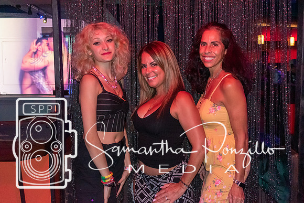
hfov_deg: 46.4
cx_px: 152
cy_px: 102
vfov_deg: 31.9
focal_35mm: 42
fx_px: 355
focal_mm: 28
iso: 6400
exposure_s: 1/60
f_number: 4.2
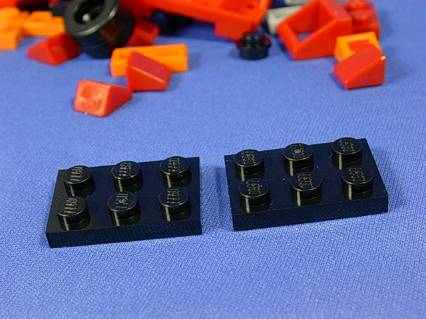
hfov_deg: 27.4
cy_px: 160
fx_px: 874
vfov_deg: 20.7
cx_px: 213
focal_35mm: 71
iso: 70
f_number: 3.7
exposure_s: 1/7.7
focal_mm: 10.8
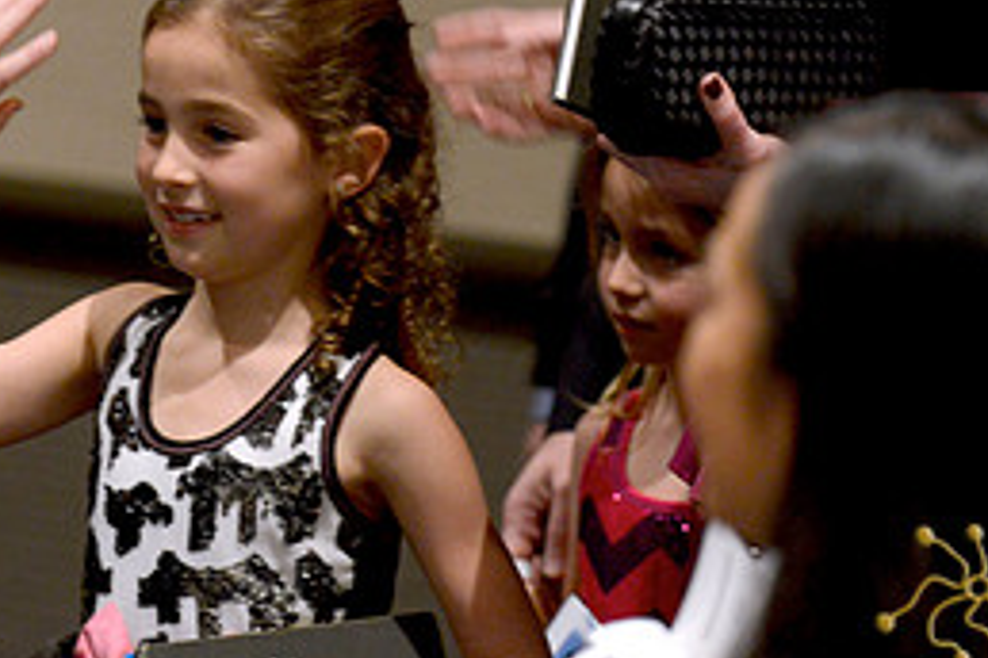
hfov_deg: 5.9
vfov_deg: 3.9
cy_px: 33
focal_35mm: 349
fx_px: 9577
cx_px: 314
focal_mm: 155
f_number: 2.8
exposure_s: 1/60
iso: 2500
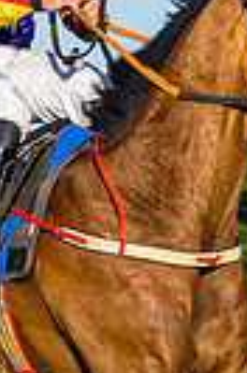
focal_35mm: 667
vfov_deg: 3.1
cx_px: 129
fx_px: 6900
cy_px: 387
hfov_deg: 2.1
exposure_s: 1/1250
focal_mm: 70
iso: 200
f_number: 4
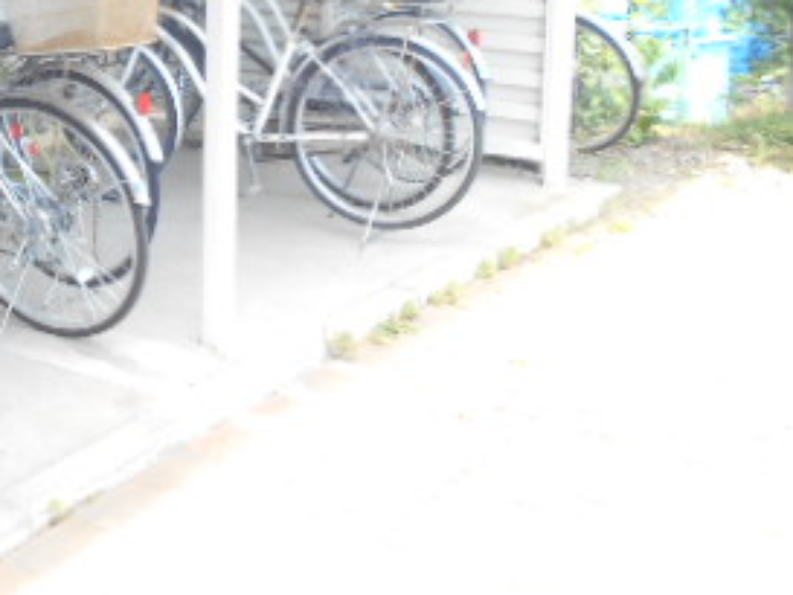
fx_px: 1398
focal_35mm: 61
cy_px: 35
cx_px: -52
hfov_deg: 29.0
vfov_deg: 23.3
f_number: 3.2
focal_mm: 4.6
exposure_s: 1/80
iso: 80
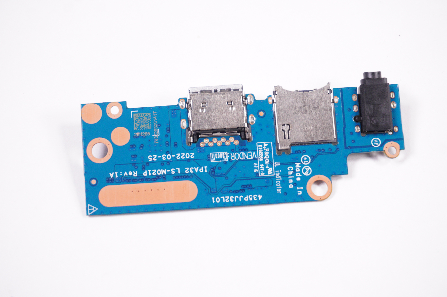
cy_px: 148
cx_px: 224
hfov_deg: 28.7
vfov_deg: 19.3
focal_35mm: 70
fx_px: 875
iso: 800
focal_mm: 47
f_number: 5.6
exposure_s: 1/250
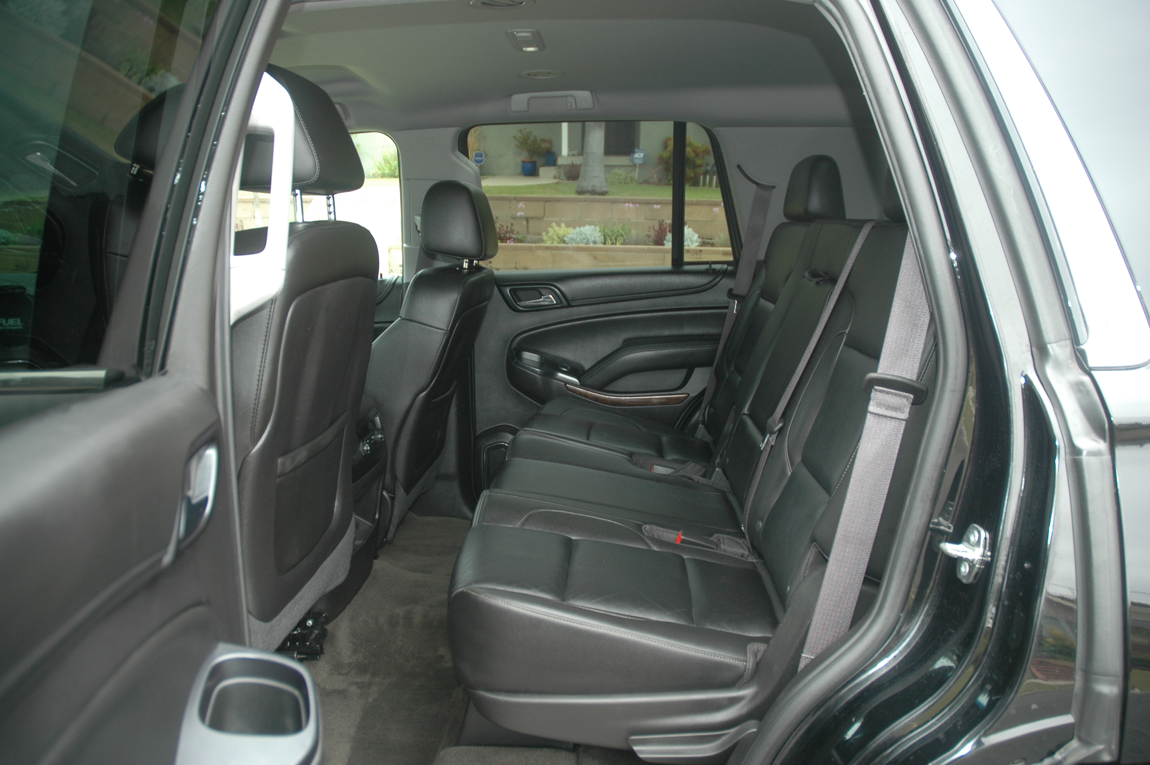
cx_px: 575
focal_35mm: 27
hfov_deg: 67.4
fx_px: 862
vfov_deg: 47.8
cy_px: 382
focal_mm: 18
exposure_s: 1/100
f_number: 3.5
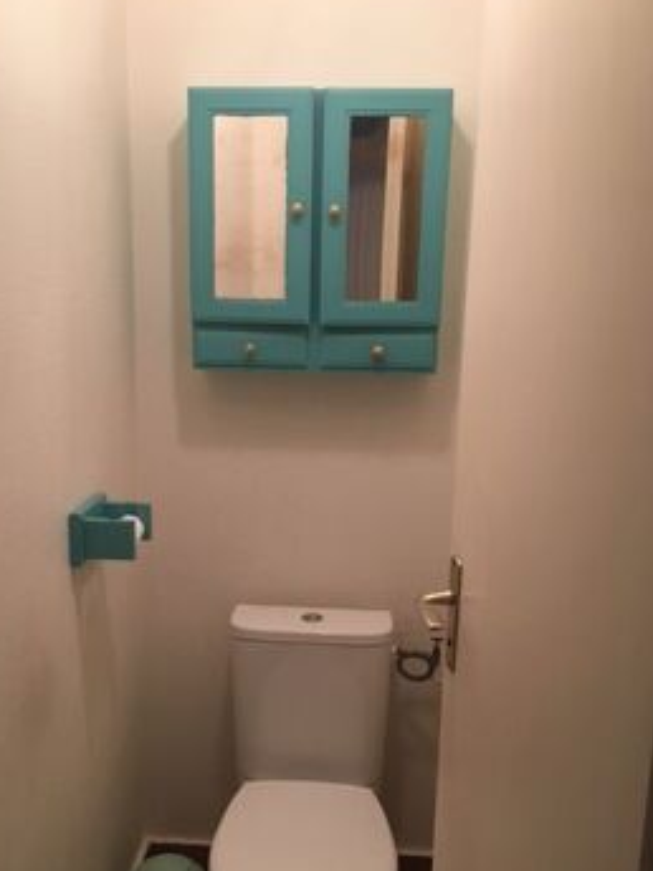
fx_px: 905
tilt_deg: -12.5
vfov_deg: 51.1
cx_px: 289
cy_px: 508
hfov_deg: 39.6
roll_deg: -1.0
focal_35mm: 36
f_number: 2.2
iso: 100
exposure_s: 1/33
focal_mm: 4.15
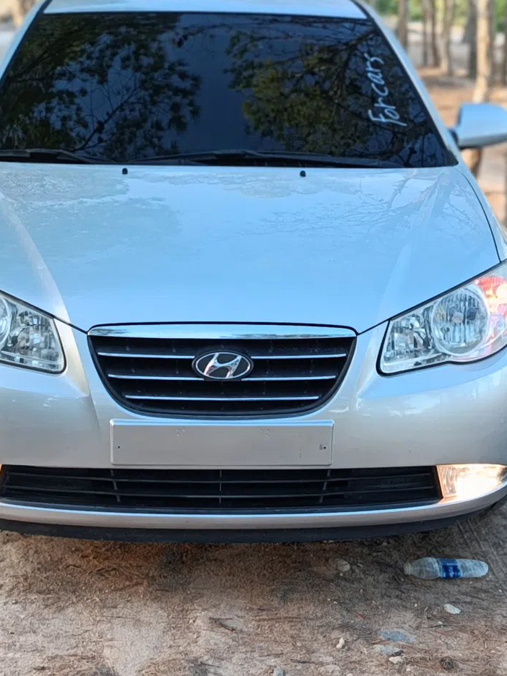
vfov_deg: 27.7
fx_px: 1367
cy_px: 405
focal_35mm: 70
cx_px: 212
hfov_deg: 21.0
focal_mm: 5.24
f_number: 1.7
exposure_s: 1/100
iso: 200
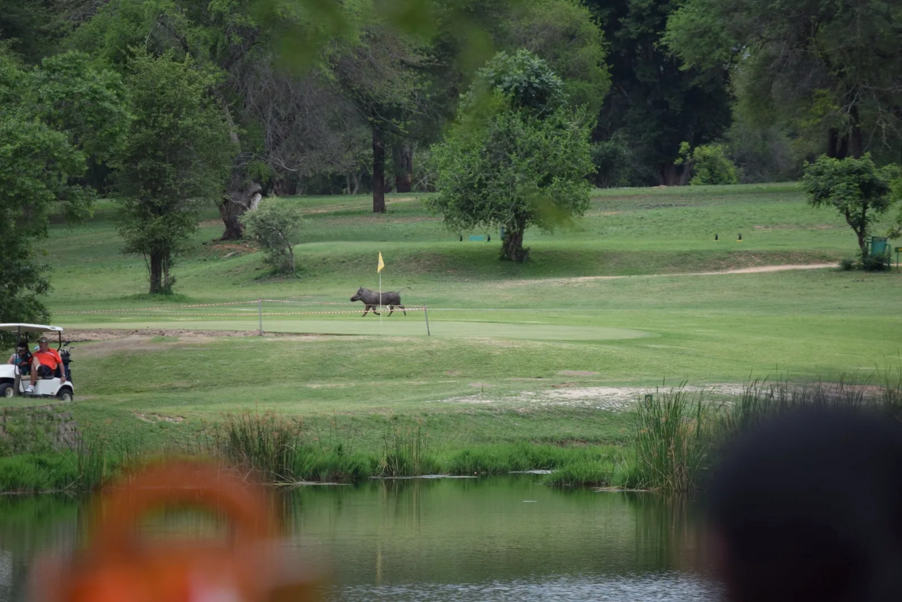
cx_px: 451
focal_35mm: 390
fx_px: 9772
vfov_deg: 3.5
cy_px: 301
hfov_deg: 5.3
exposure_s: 1/1600
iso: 400
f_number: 5.6
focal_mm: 260
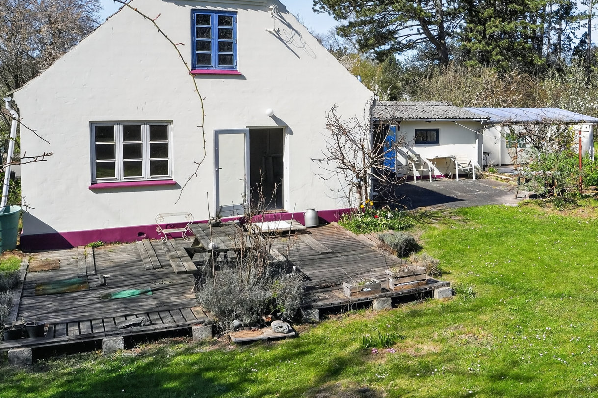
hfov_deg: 44.3
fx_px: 697
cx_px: 475
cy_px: 137
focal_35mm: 42
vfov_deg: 31.7
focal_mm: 20
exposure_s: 1/500
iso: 400
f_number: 8
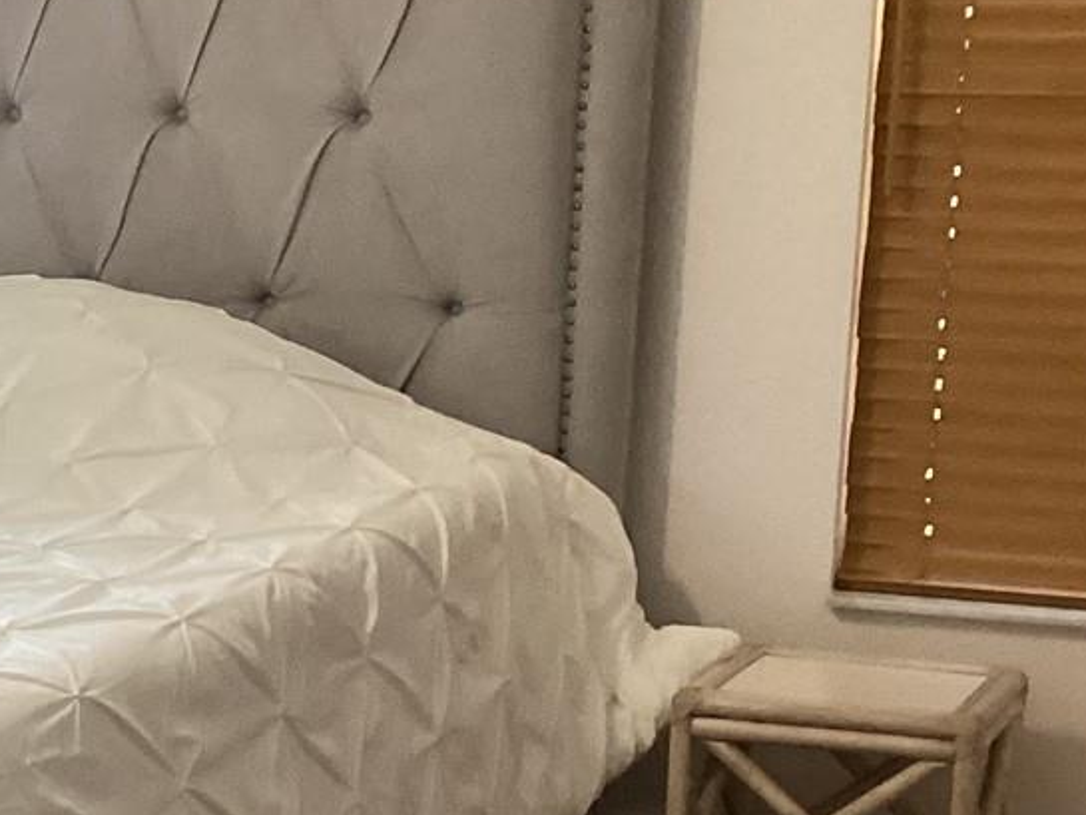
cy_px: 689
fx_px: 2856
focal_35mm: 91
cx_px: -96
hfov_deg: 20.6
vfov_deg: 16.1
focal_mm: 3.3
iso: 160
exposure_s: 1/60
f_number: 2.4
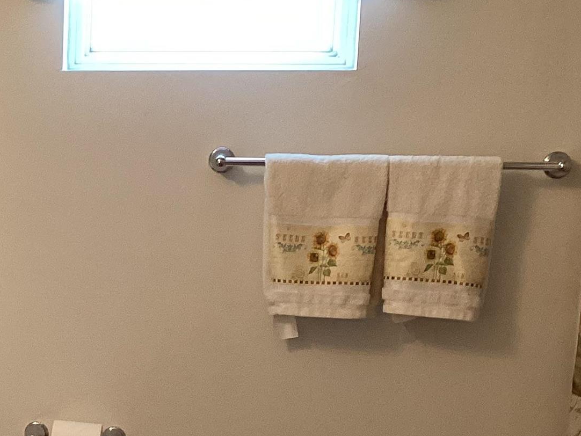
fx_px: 1477
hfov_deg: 21.2
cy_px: 366
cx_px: -53
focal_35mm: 88
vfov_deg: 16.6
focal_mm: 3.3
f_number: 2.4
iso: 160
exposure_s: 1/60
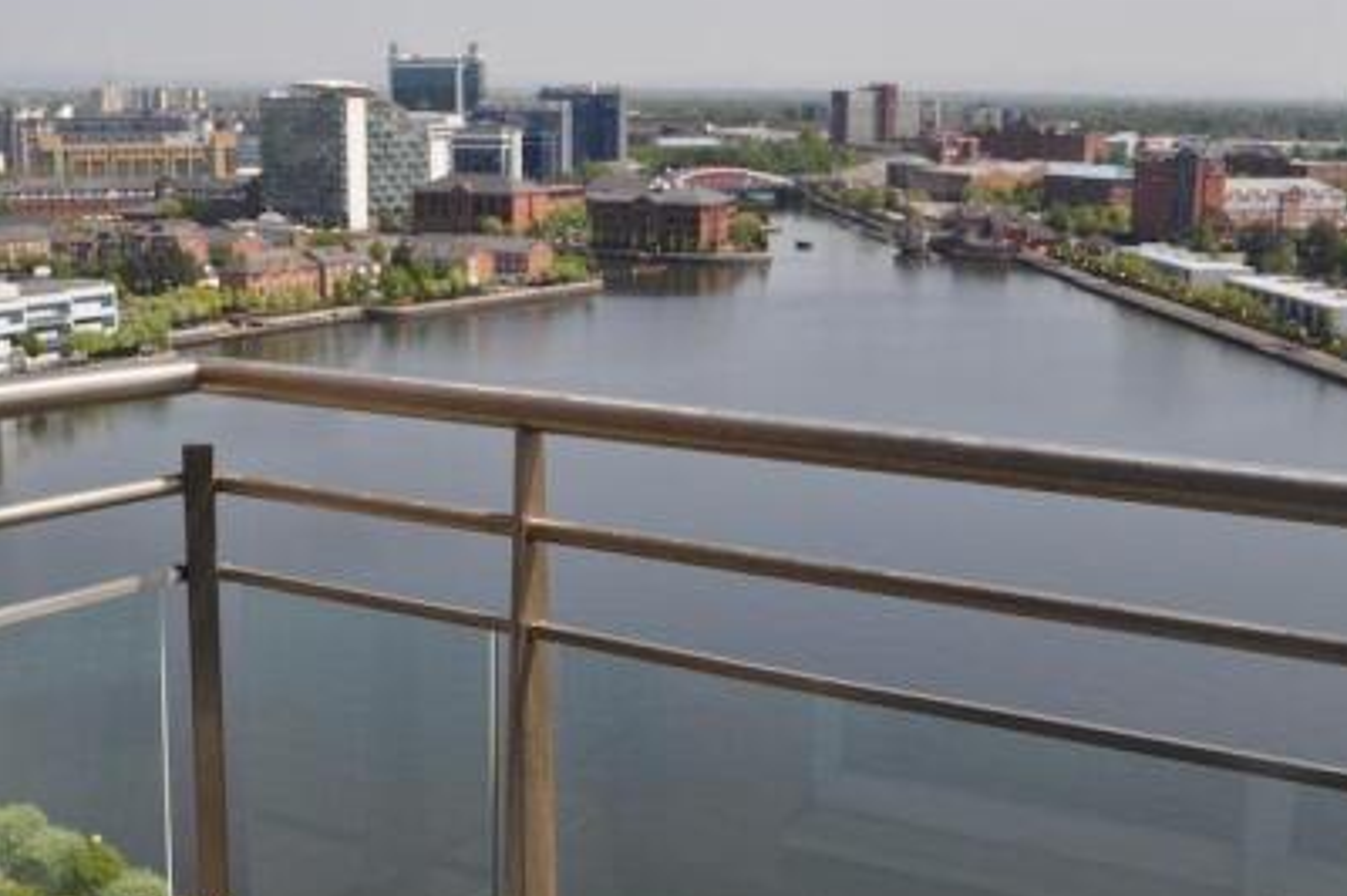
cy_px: 507
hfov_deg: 39.5
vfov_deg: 26.9
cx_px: 579
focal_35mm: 50
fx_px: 1869
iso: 200
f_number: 9
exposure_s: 1/320
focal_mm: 28
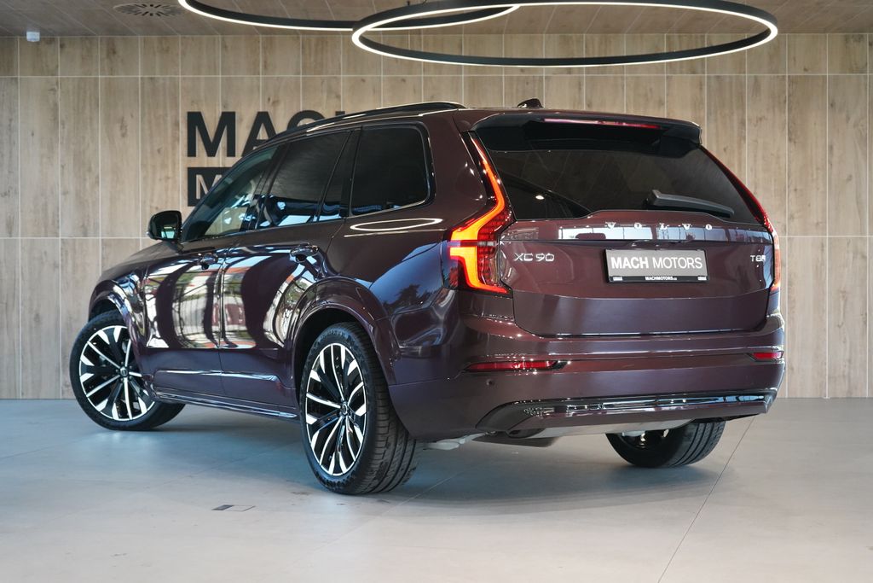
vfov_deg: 23.0
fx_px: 1431
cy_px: 292
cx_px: 436
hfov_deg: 33.9
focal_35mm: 59
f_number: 5
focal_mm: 59
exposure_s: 1/160
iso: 5000
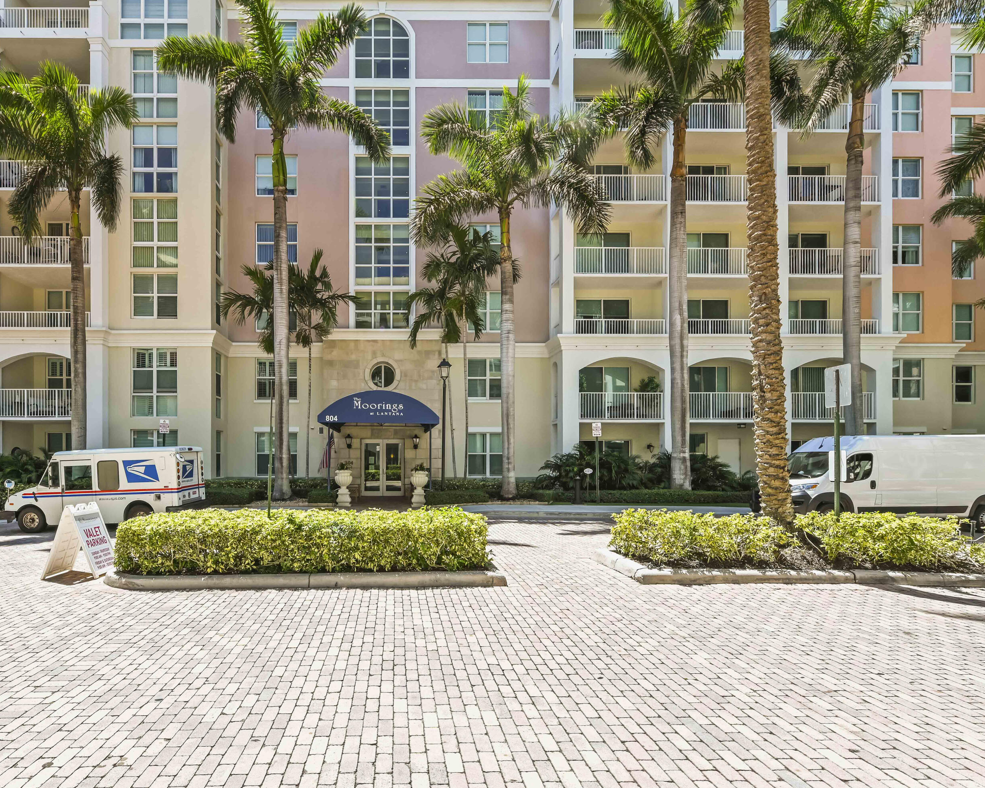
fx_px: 466
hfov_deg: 92.6
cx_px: 429
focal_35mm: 16
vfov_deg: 80.4
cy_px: 398
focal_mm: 14
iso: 400
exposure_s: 1/125
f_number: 11
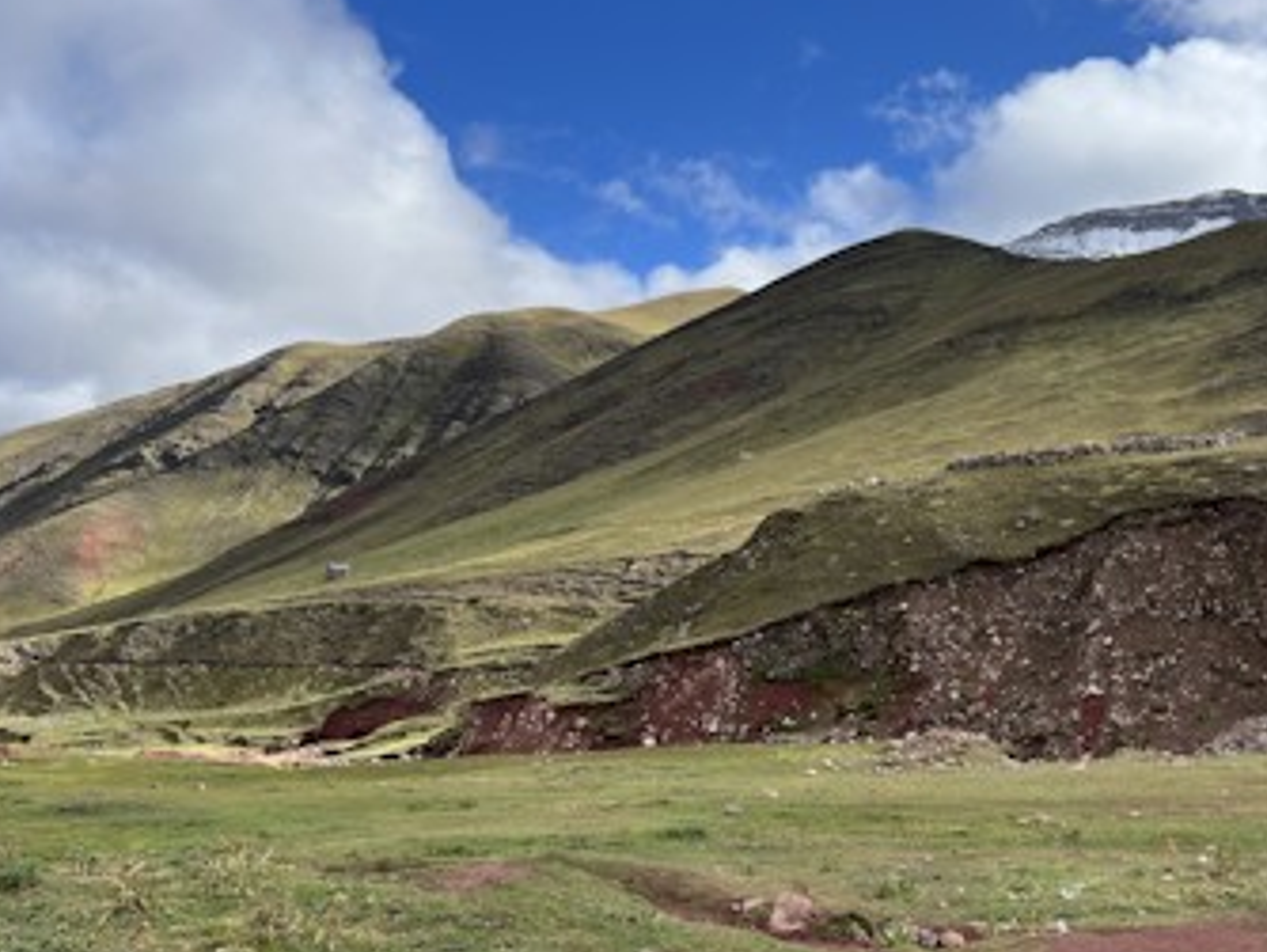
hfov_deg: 52.3
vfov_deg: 40.6
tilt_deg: +10.4
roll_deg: +1.6
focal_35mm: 35
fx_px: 1282
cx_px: 755
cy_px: 398
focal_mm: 5.7
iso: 50
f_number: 1.5
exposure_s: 1/3077
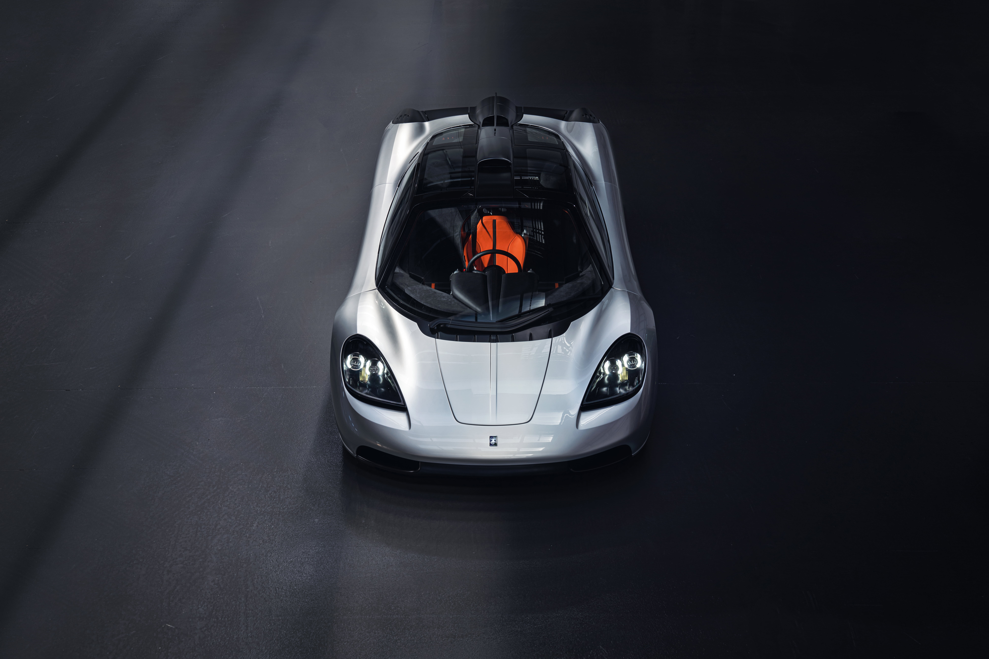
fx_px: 1181
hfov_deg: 45.4
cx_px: 494
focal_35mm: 43
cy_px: 330
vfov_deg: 31.2
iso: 320
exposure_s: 1/10
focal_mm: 43
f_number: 8
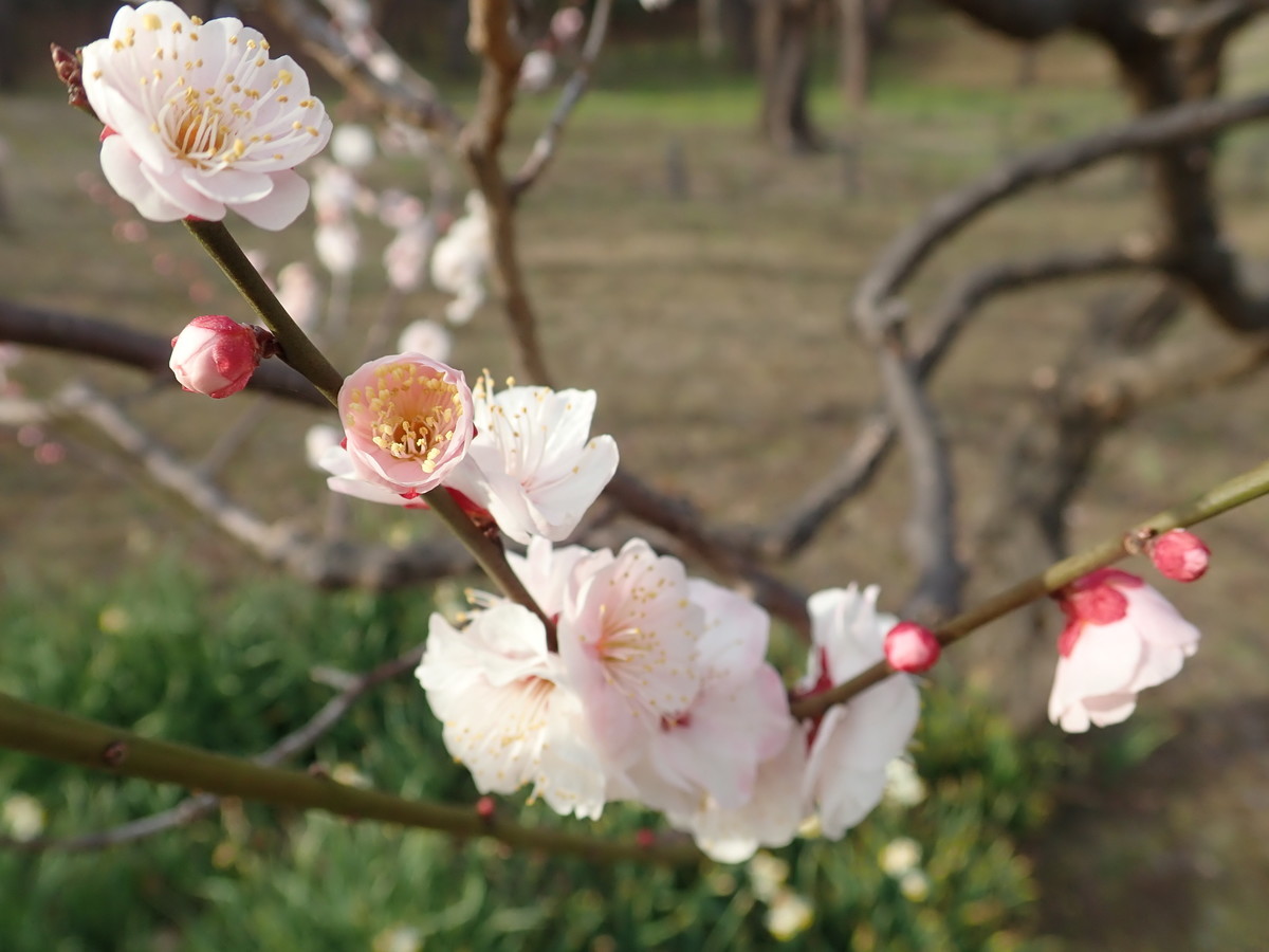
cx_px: 634
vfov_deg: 46.8
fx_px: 1100
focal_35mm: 30
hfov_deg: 60.0
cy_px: 476
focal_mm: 5.5
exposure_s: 1/400
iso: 100
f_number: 3.2
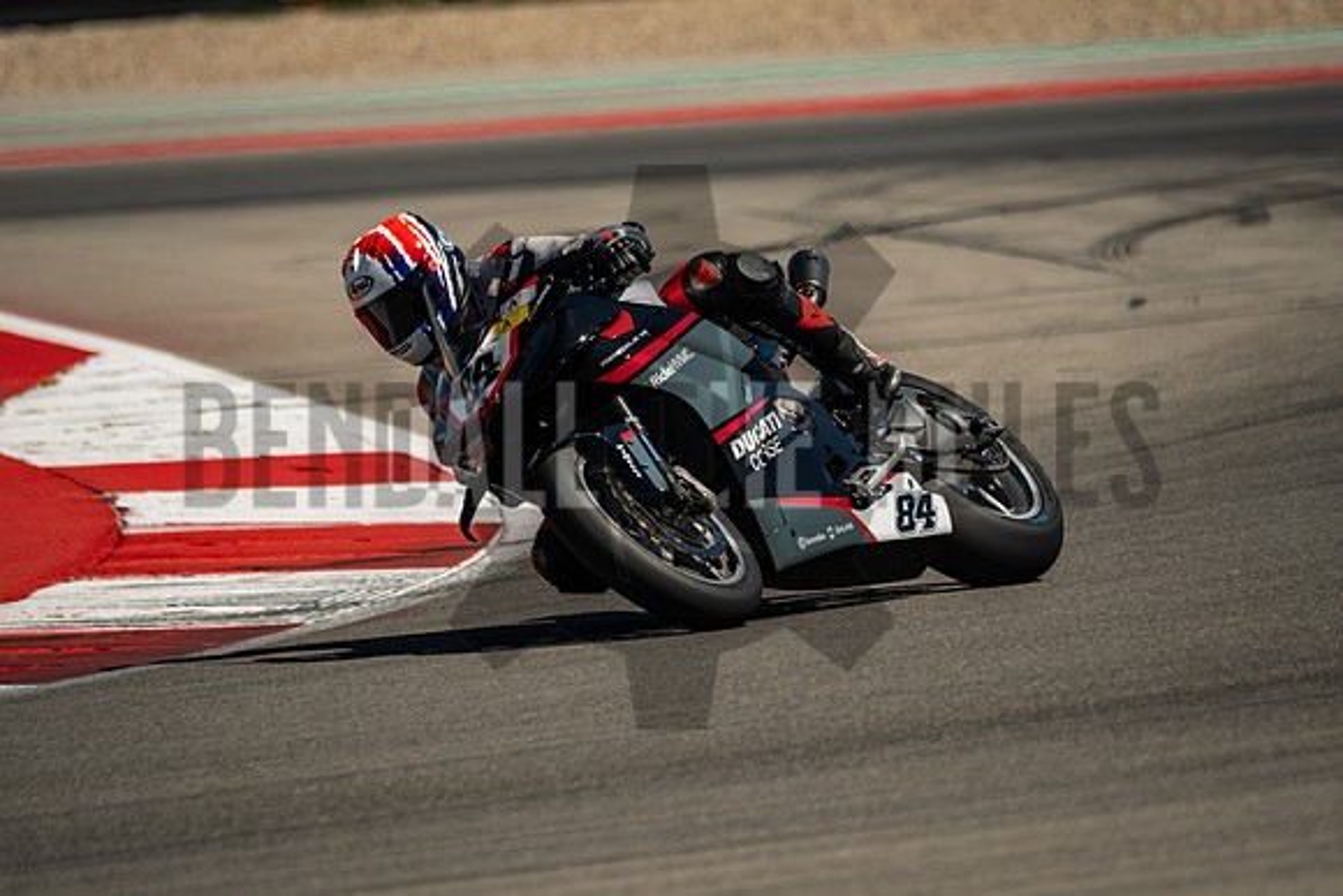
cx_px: 672
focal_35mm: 600
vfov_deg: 2.3
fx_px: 22388
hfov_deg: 3.4
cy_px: 448
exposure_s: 1/1600
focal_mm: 400
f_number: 5.6
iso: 400
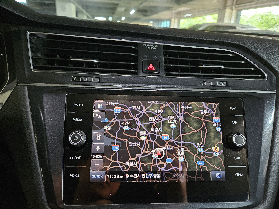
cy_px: 104
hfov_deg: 73.9
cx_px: 140
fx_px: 185
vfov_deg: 58.9
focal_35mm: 23
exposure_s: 1/24
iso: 640
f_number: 1.8
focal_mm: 5.4
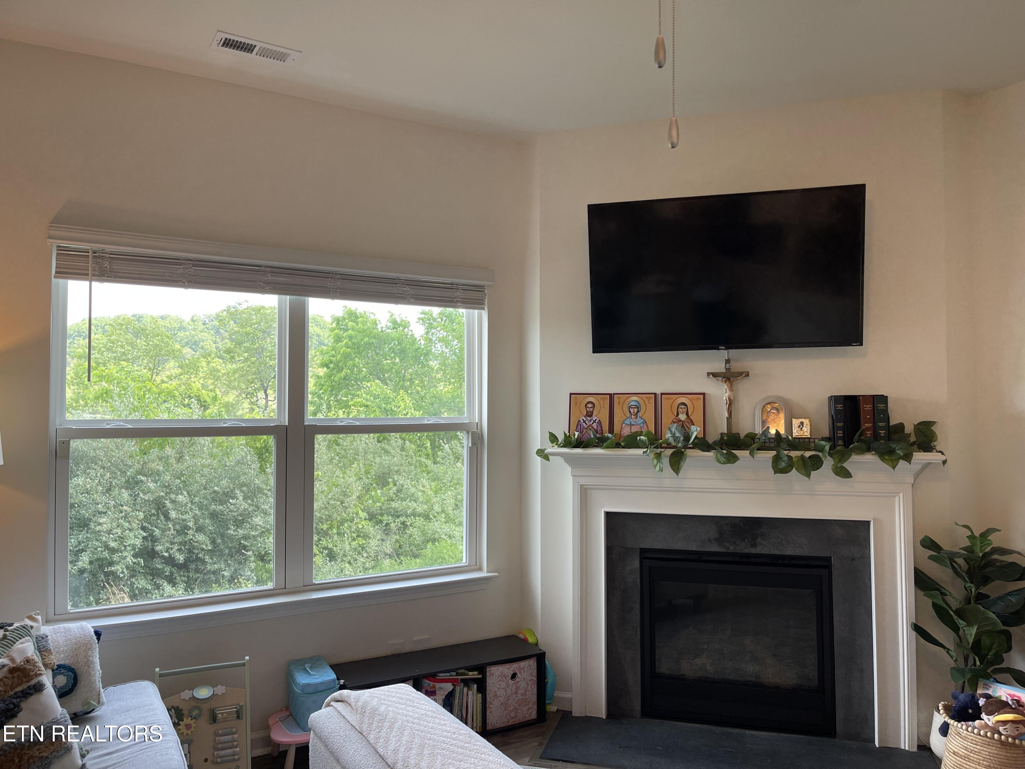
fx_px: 740
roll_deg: +0.2
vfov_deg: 54.9
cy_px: 384
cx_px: 512
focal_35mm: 25
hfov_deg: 69.4
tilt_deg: +1.6
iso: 40
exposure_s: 1/120
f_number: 1.6
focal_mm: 5.1
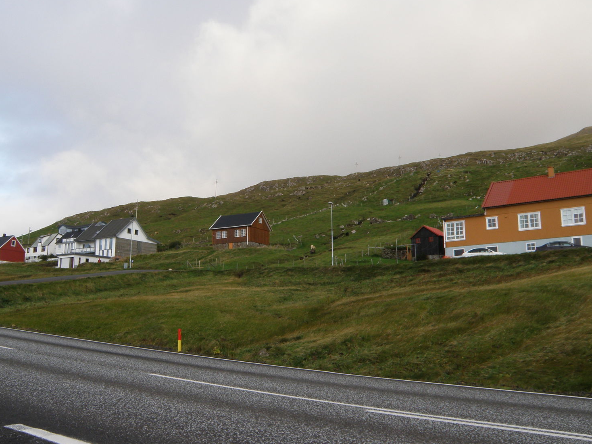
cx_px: 263
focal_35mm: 34
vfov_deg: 41.8
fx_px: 581
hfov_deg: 53.8
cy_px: 211
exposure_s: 1/80
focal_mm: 4.6
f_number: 5.6
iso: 64
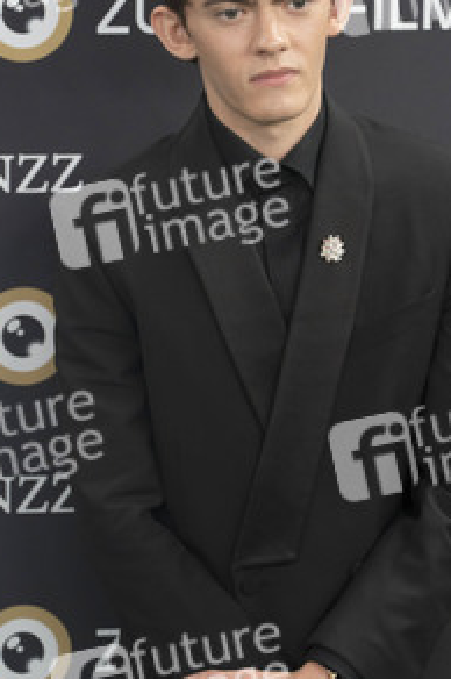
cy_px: 330
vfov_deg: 9.5
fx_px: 4106
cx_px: 237
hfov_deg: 6.3
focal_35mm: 218
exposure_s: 1/400
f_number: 6.3
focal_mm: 159
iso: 1600
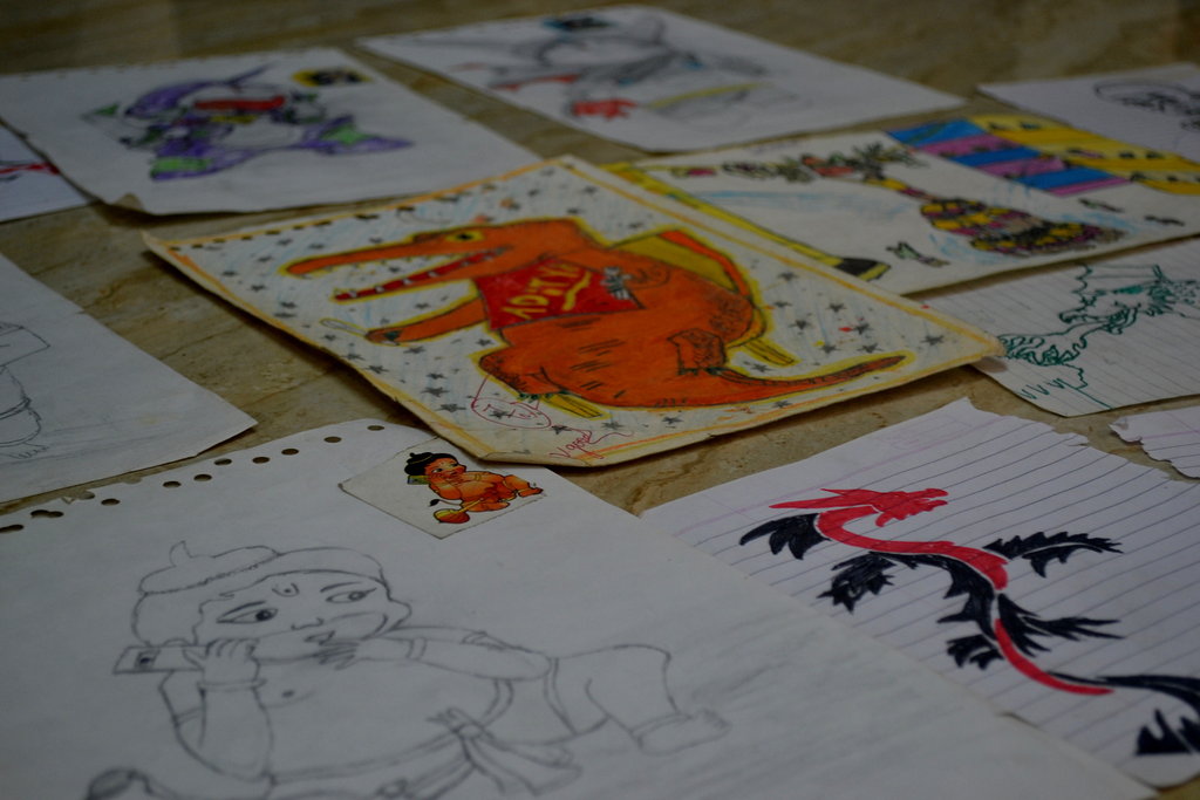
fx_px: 2000
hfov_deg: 33.4
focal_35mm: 60
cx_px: 600
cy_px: 400
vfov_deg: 22.6
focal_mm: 40
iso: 400
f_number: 5.3
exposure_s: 1/20
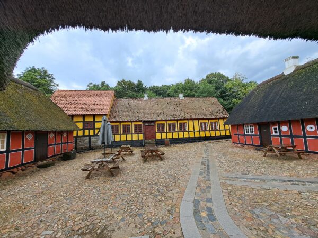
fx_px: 119
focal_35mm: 13
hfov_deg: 106.2
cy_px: 119
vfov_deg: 89.9
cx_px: 159
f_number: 2.2
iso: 50
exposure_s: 1/295
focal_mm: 1.74
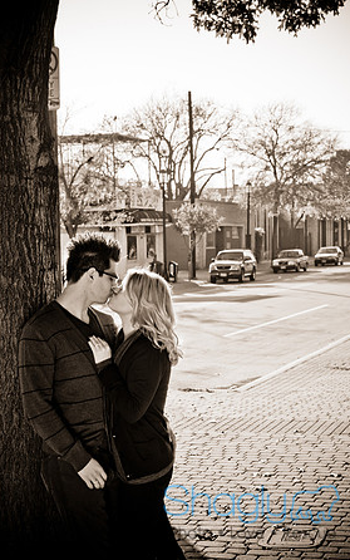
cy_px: 281
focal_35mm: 74
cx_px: 174
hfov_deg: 17.6
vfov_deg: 27.8
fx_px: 1129
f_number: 9
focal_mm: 48
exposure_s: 1/250
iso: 200
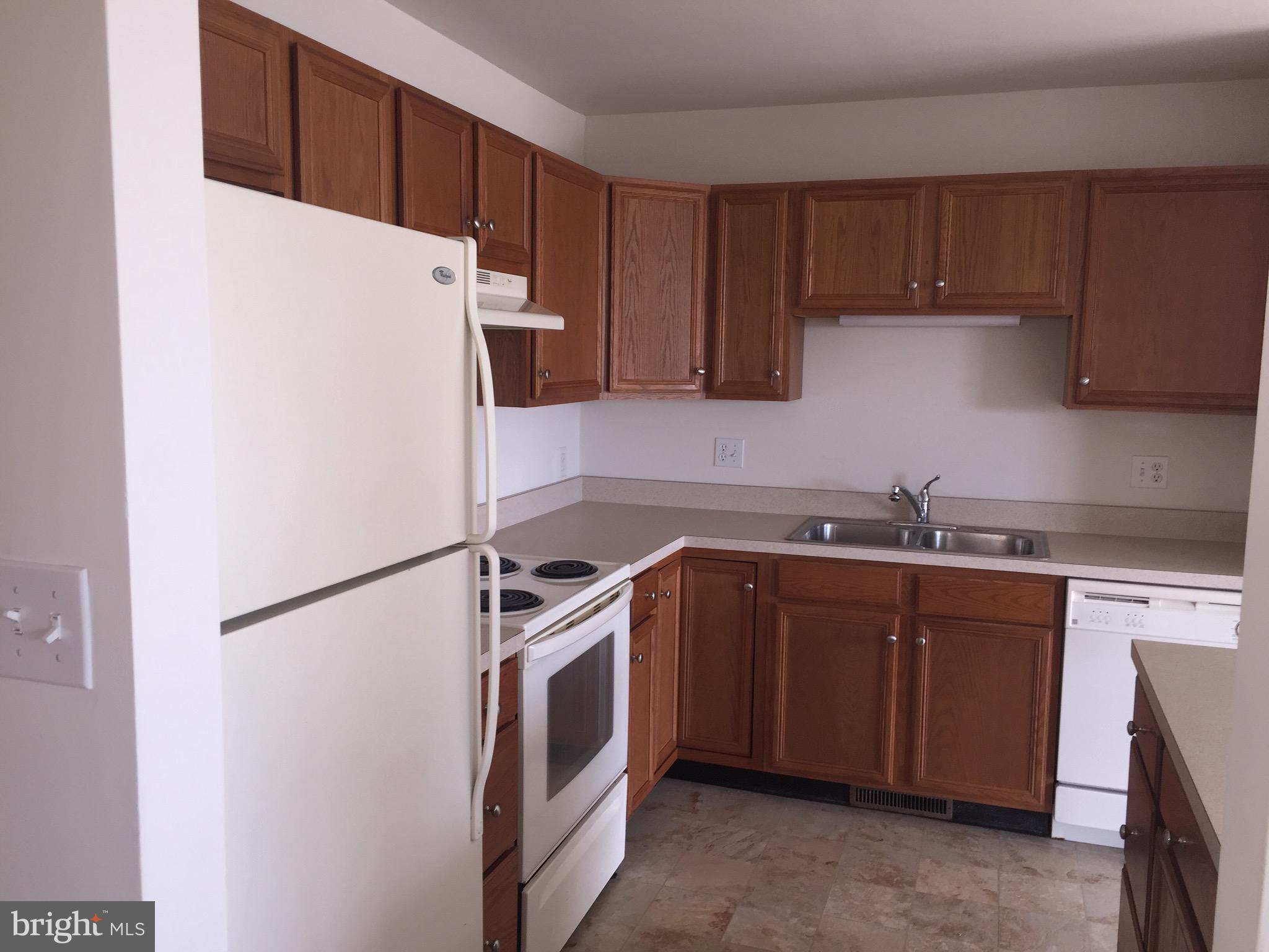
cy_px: 476
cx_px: 634
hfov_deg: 61.7
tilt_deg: -7.2
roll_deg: -2.1
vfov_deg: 48.2
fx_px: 1063
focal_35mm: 29
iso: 32
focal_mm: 4.15
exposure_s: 1/38
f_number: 2.2
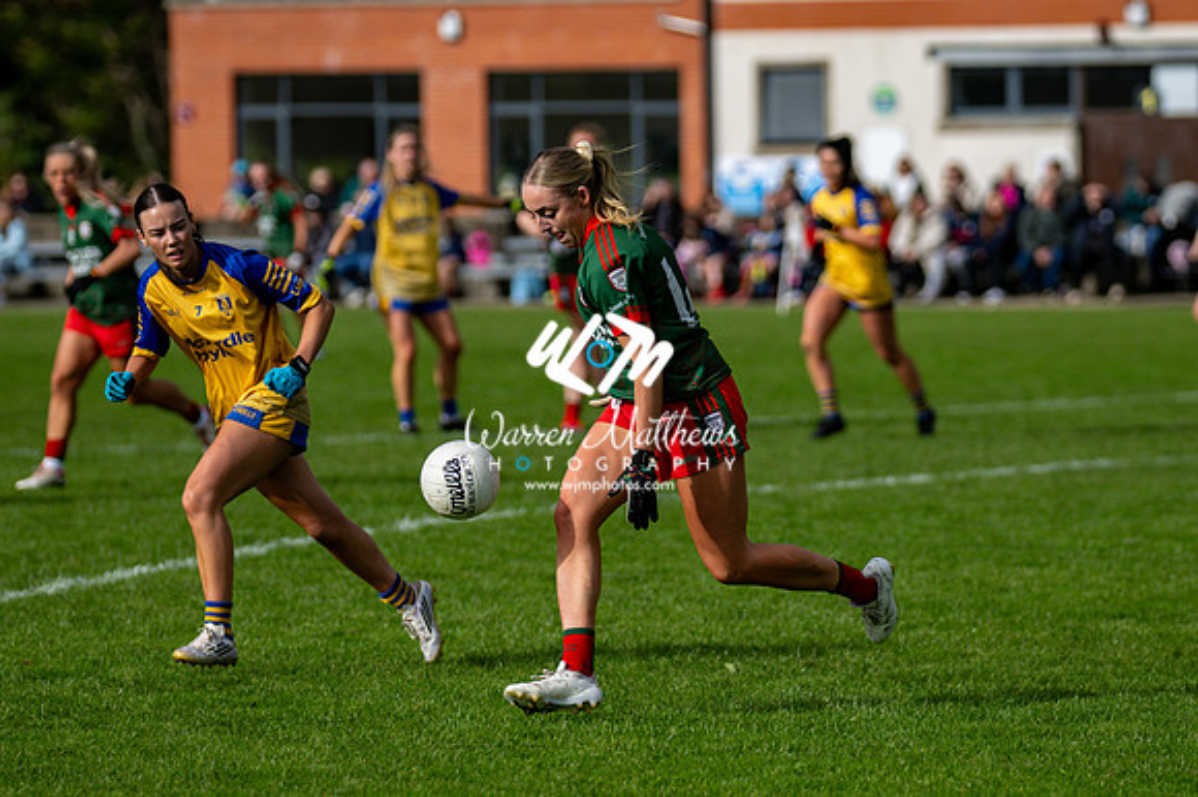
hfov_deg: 8.1
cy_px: 398
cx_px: 599
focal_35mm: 255
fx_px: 8481
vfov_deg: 5.4
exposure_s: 1/5000
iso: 220
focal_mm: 170
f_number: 2.8
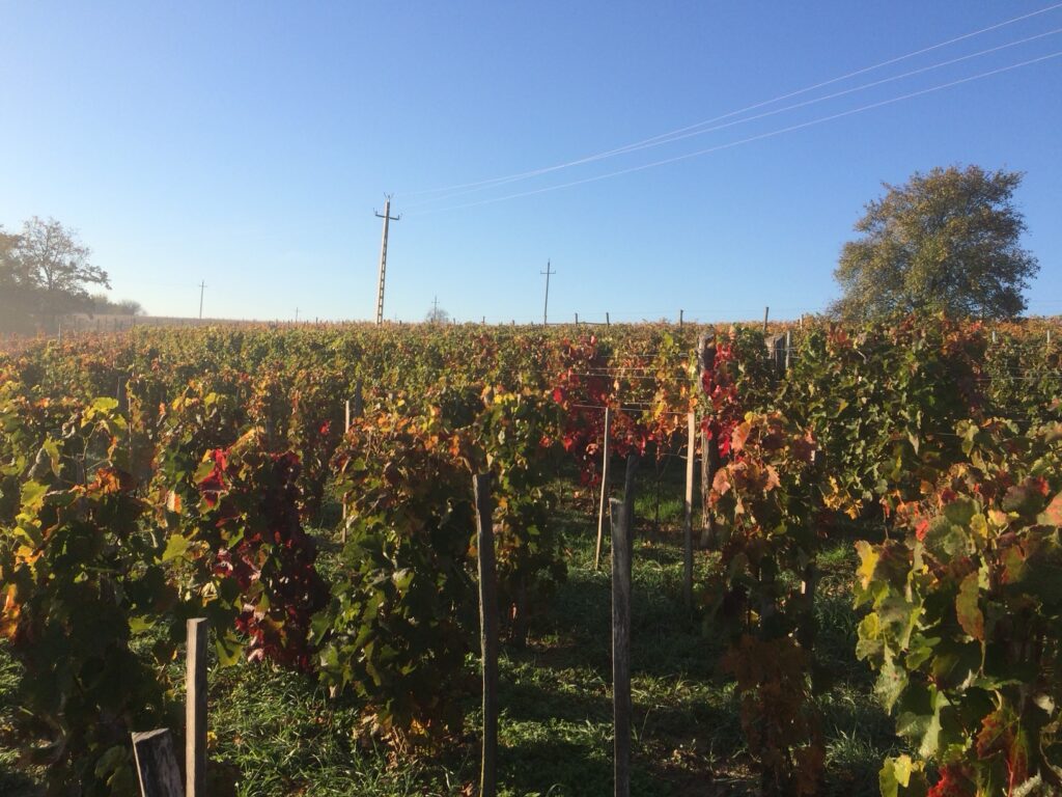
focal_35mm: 29
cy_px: 398
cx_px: 531
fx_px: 890
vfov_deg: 48.2
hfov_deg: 61.7
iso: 32
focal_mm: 4.15
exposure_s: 1/1282
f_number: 2.2
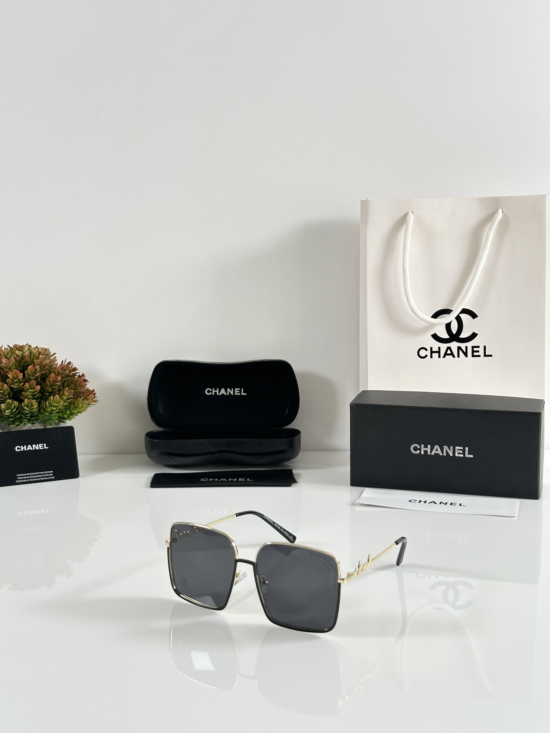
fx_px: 1017
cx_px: 275
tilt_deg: -8.4
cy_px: 366
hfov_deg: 30.3
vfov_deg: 39.7
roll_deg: +0.7
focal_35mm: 48
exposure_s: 1/121
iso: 80
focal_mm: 6.86
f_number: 1.78
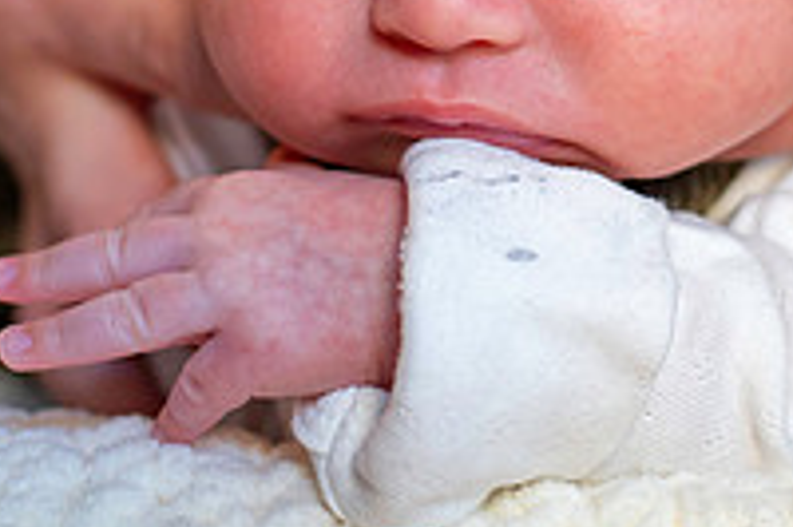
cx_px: 611
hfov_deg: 14.1
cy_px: -119
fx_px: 3191
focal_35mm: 145
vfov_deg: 9.3
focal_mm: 50
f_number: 3.2
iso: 1000
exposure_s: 1/60
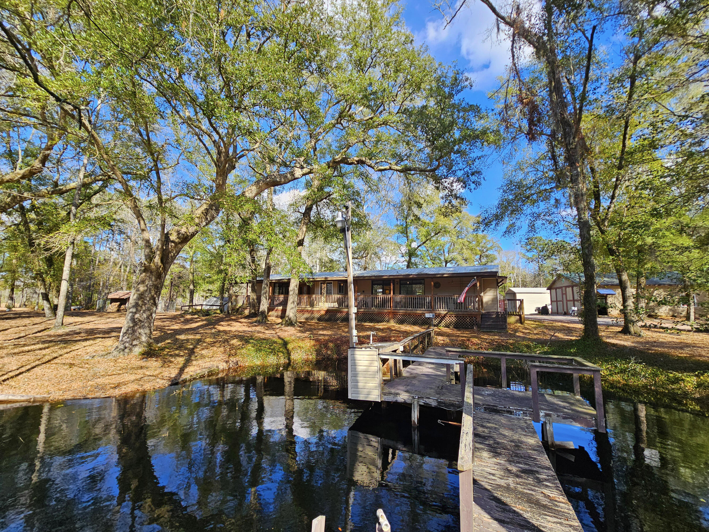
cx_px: 354
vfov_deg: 89.9
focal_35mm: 13
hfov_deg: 106.2
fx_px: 266
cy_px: 266
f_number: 2.2
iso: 50
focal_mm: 2.2
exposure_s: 1/638
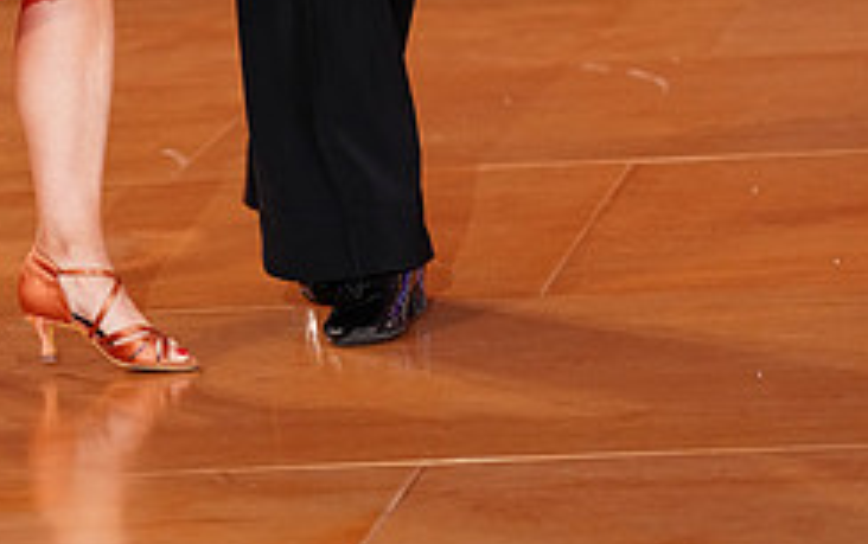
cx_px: 205
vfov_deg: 3.5
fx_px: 8879
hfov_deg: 5.6
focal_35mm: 375
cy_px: -420
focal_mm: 155
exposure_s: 1/160
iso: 2500
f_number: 4.5
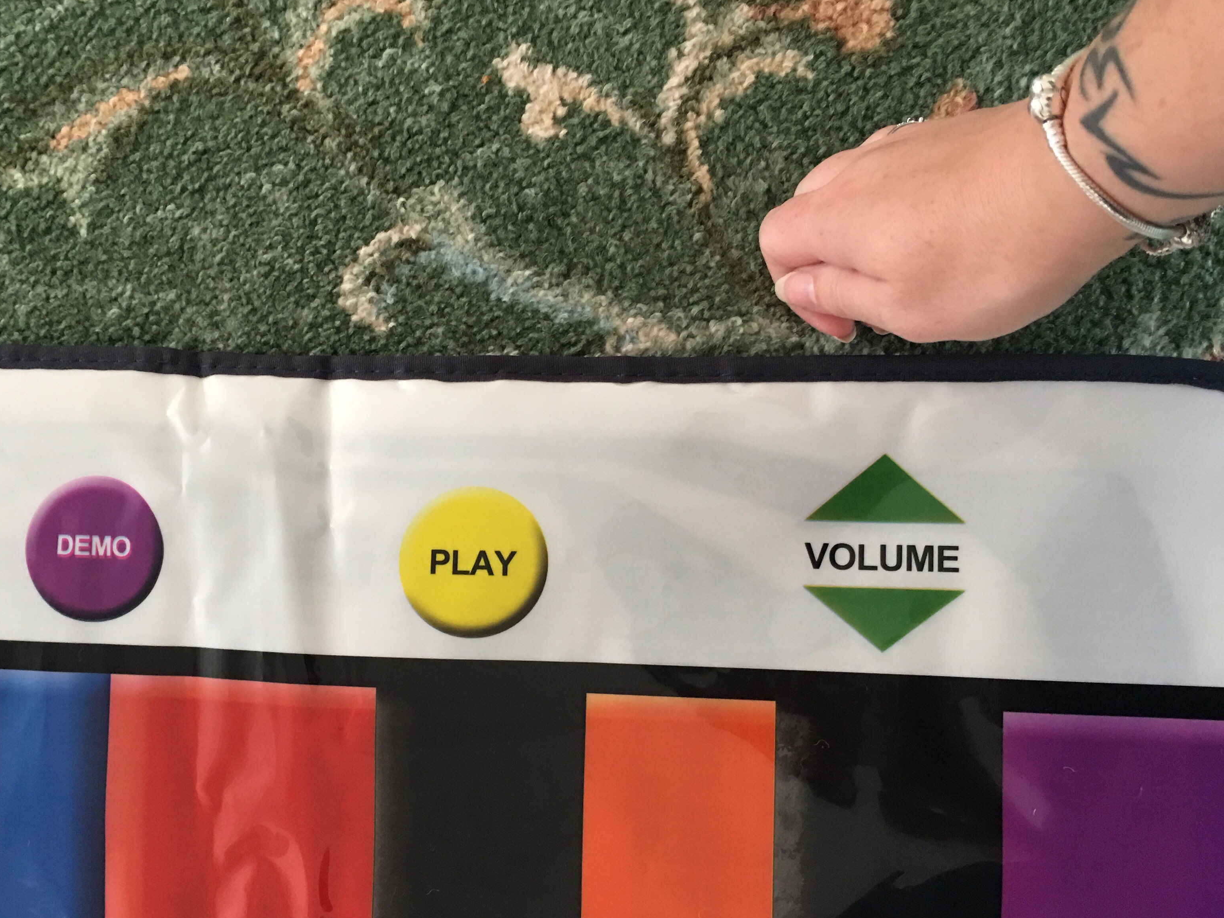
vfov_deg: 37.7
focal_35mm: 38
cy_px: 513
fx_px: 1344
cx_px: 518
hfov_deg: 48.8
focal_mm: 4.15
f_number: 2.2
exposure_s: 1/17
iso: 80
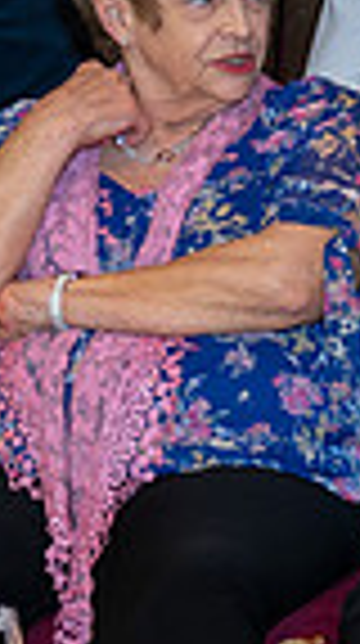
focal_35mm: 171
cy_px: 104
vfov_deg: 12.5
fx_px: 2914
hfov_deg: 6.0
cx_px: 1408
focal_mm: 35
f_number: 3.2
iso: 200
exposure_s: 1/60
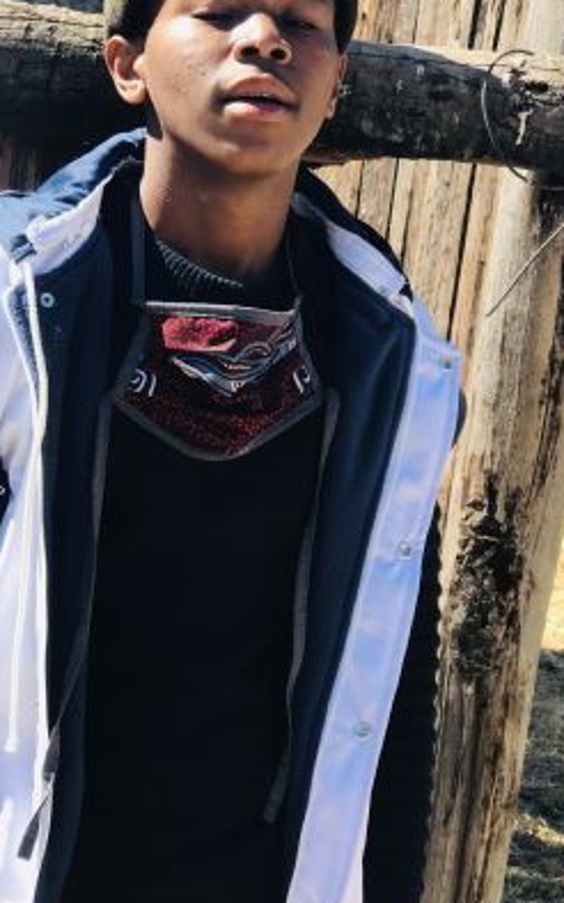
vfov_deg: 22.6
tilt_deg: -11.5
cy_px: 433
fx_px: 2264
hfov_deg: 14.2
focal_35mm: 92
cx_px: 174
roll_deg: -3.9
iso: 20
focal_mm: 6.6
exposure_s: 1/285
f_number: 2.8
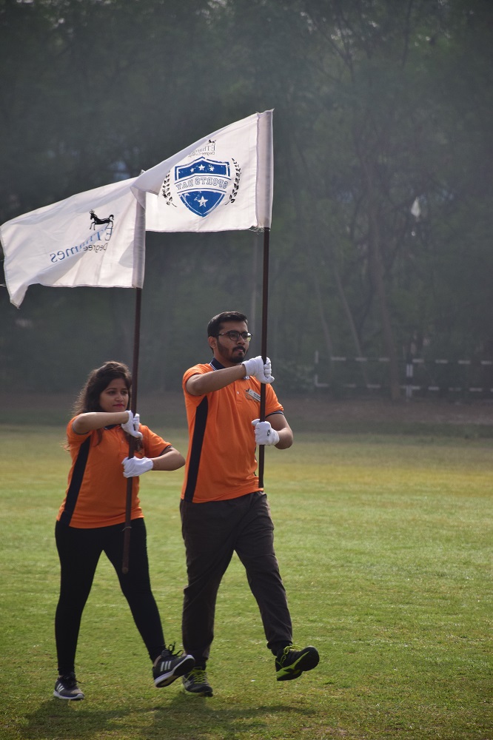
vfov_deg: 9.8
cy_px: 370
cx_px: 246
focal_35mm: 210
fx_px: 4316
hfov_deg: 6.5
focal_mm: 140
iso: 500
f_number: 5.6
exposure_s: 1/2500
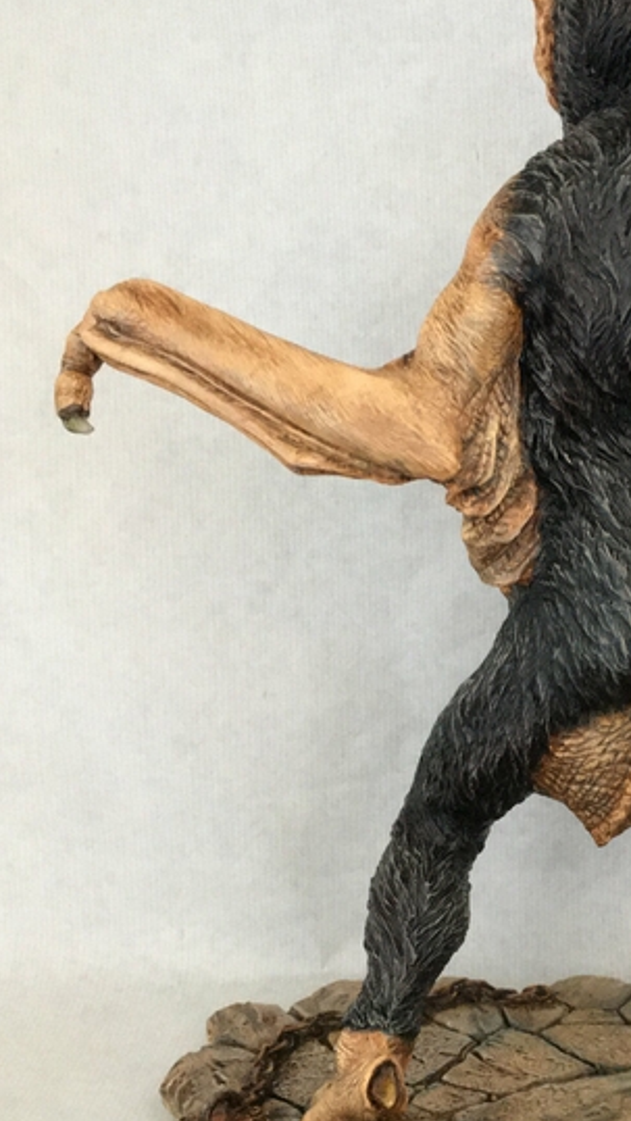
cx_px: 587
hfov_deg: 24.6
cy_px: 700
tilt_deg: -15.4
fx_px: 1397
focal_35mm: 47
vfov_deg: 43.4
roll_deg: +1.4
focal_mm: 4.15
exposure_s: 1/17
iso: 400
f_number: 2.2
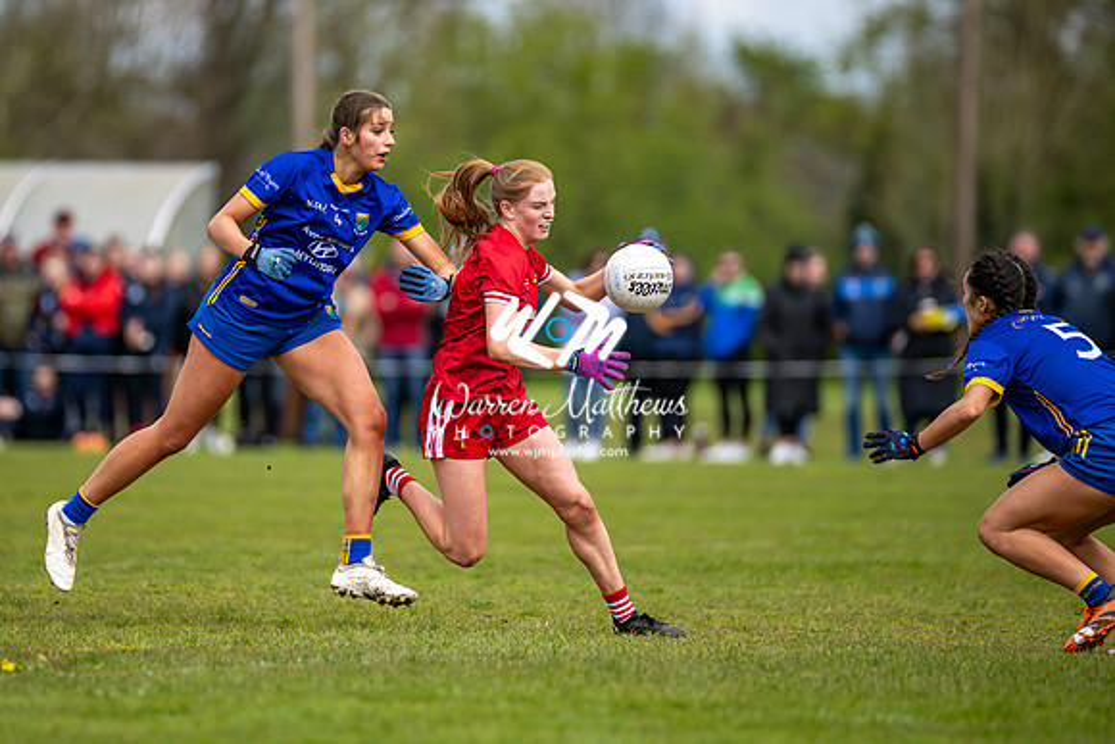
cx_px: 396
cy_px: 372
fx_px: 11979
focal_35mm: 387
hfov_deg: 5.3
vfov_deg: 3.6
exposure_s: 1/2500
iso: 220
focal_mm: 300
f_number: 2.8
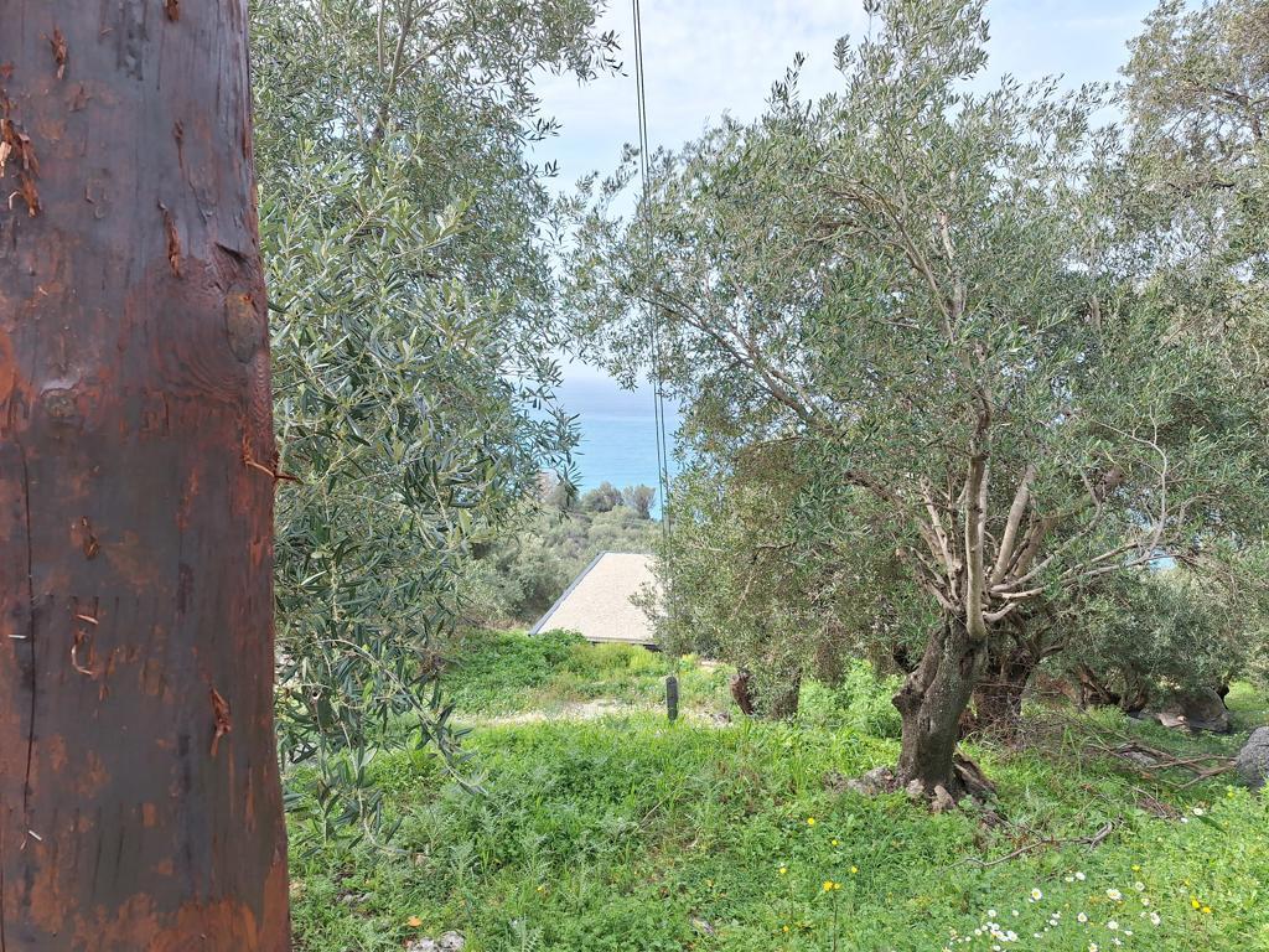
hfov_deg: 73.9
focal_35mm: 23
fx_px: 843
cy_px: 476
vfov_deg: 58.9
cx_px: 634
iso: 40
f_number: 1.8
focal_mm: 5.54
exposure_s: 1/758
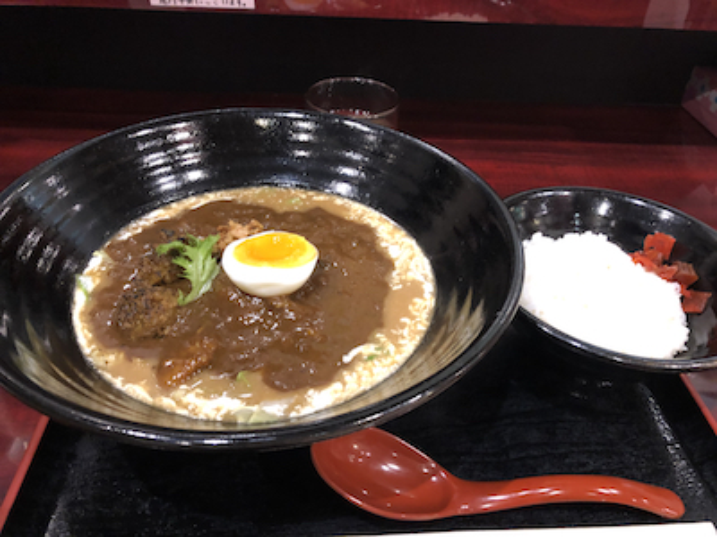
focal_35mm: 28
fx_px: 580
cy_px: 268
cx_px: 358
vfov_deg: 49.7
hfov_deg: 63.4
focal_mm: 4
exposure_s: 1/7
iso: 100
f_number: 1.8
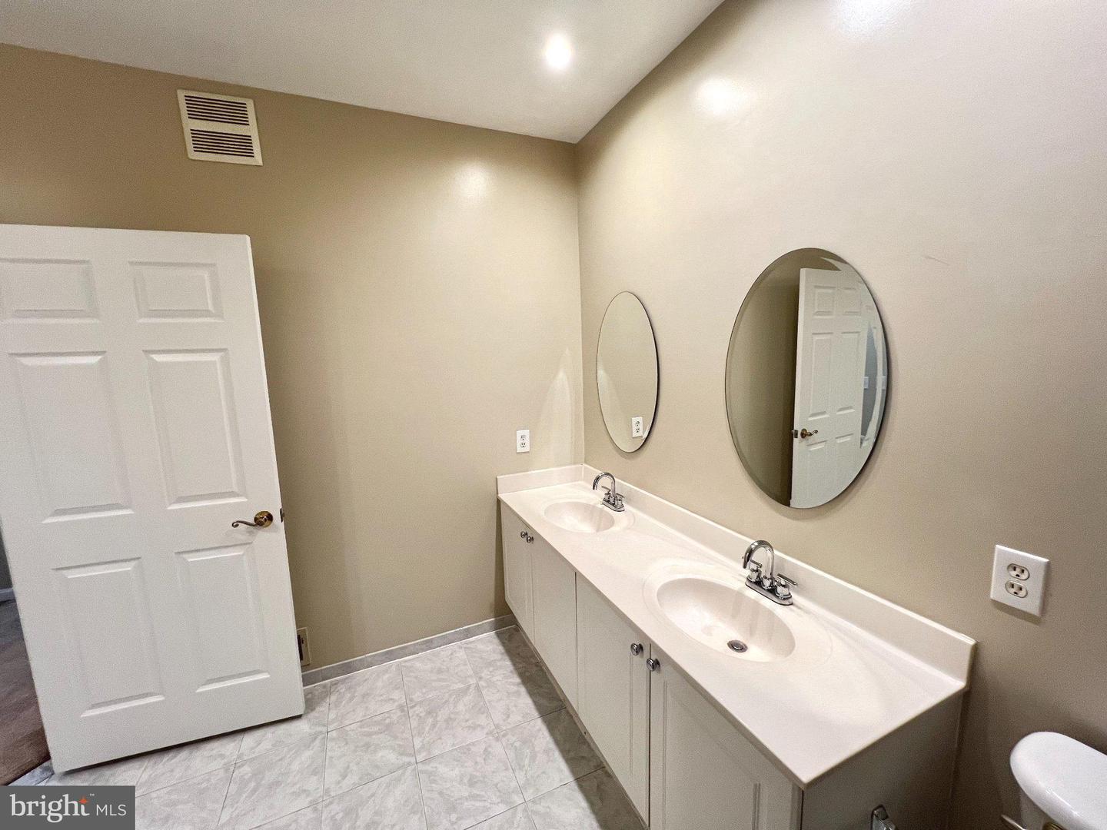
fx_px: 416
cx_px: 554
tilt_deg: -8.2
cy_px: 415
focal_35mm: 13
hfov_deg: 106.2
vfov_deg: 89.9
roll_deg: +2.1
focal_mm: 1.57
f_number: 1.8
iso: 125
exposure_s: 1/60
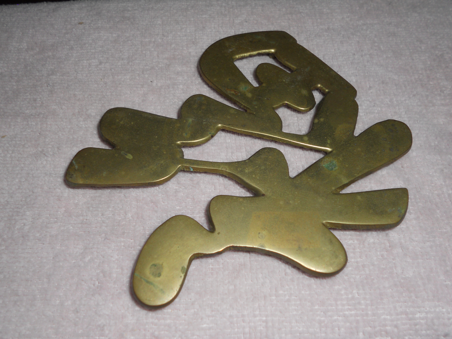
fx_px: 418
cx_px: 226
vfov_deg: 44.2
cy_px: 170
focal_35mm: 32
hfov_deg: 56.8
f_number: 8.8
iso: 80
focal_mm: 5.8
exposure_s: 1/25
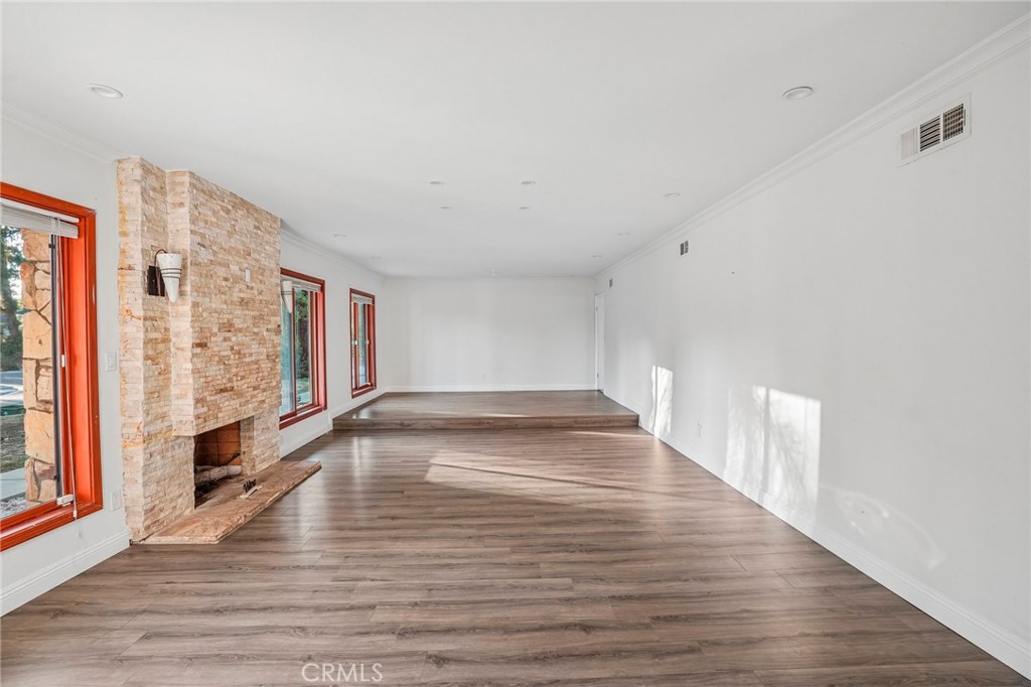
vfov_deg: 73.7
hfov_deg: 96.8
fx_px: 458
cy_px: 344
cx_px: 516
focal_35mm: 16
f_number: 8
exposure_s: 1/13
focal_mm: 16
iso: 400
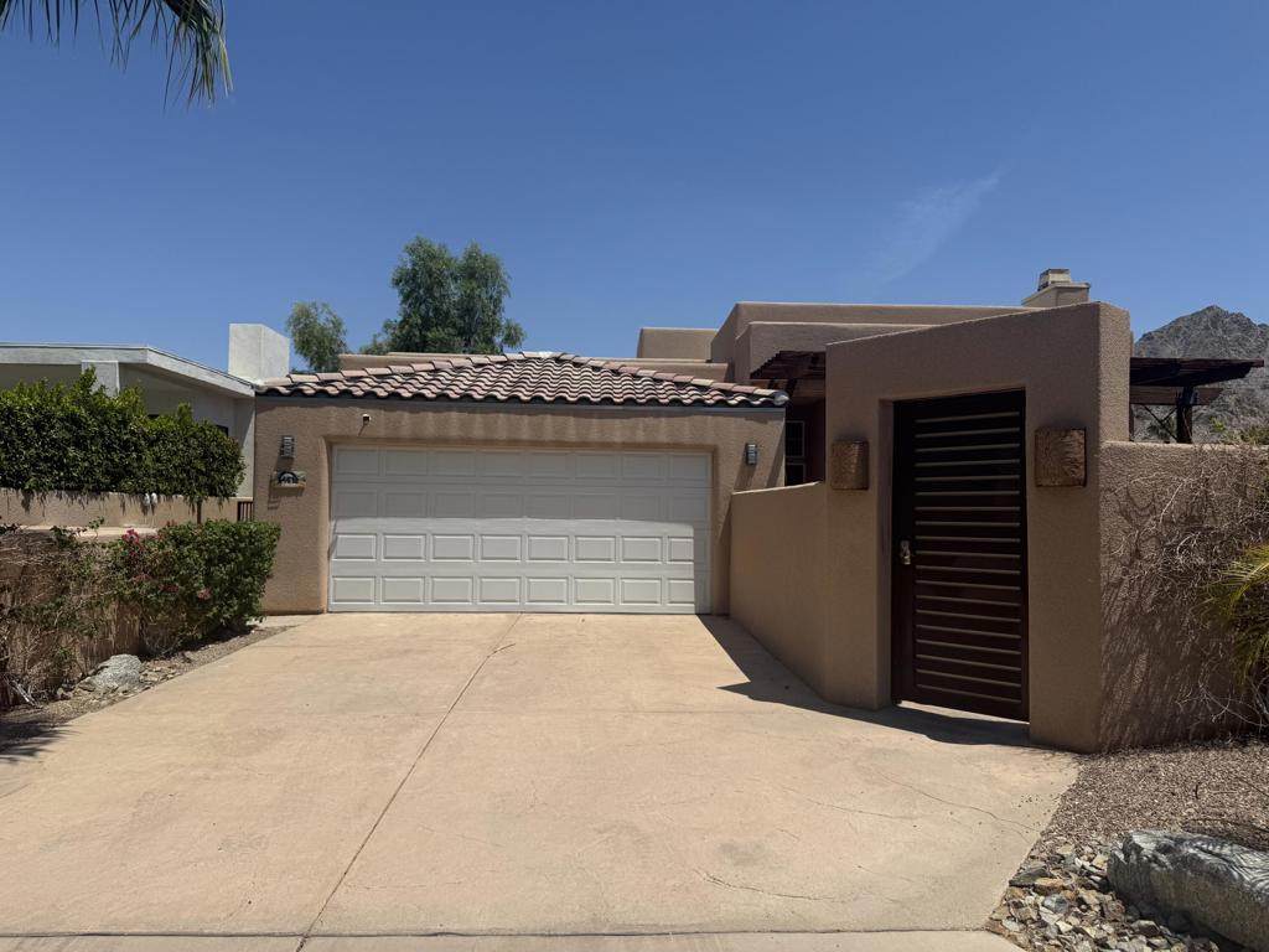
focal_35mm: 24
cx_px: 634
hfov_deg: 71.6
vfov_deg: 56.8
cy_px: 476
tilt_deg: +3.6
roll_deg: +0.2
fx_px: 880
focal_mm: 6.76
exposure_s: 1/9091
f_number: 1.78
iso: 80
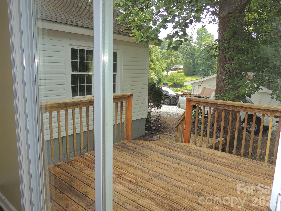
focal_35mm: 28
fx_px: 227
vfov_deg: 49.7
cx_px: 140
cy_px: 106
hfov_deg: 63.4
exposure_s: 1/250
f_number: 3.1
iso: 100
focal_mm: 4.9
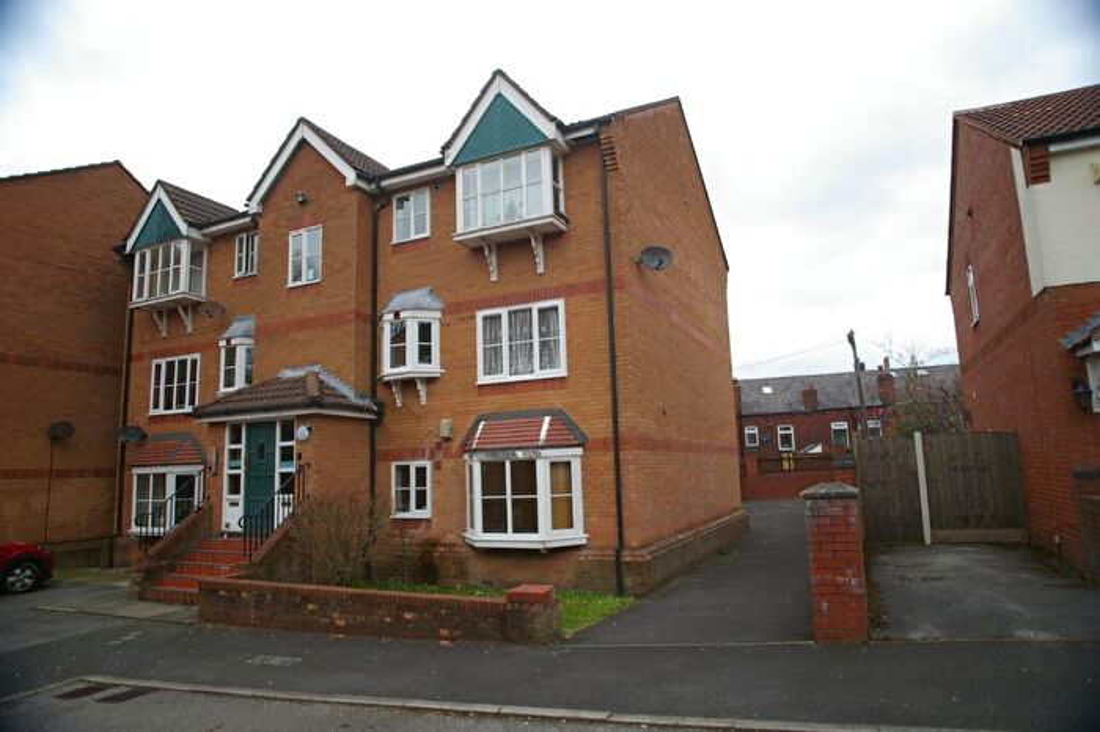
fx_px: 641
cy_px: 366
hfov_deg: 81.2
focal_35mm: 21
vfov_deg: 59.4
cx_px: 550
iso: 200
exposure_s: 1/500
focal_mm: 14
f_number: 2.8
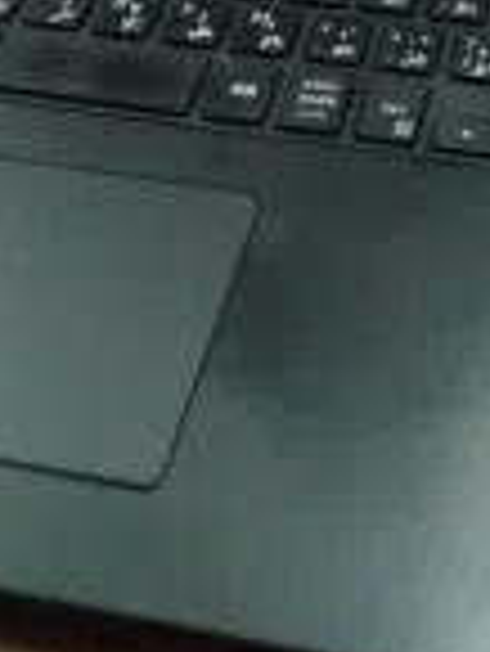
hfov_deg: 21.5
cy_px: -225
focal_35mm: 66
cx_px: 490
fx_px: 1244
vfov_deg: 24.9
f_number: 1.7
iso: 400
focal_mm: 5.31
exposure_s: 1/33
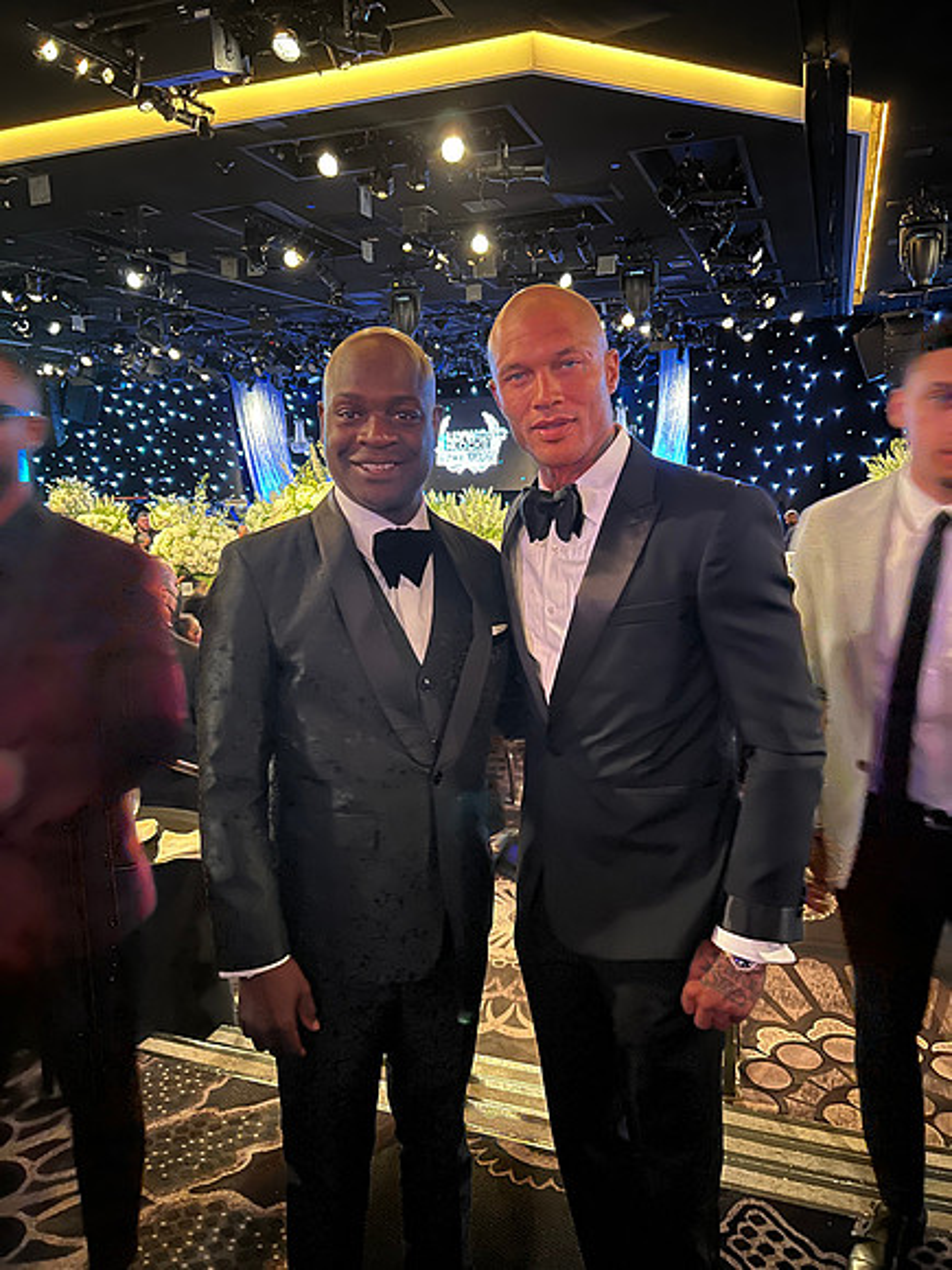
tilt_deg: -9.0
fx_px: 953
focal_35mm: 26
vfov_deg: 67.3
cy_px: 635
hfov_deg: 53.1
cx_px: 476
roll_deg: +1.8
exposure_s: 1/15
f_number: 1.5
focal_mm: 5.7
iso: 1250
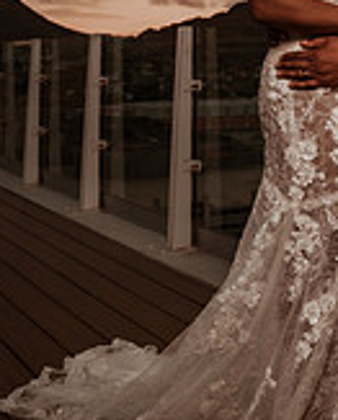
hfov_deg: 24.1
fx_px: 773
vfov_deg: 28.5
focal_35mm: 62
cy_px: -5
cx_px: 295
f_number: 4
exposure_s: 1/1600
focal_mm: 24
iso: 160
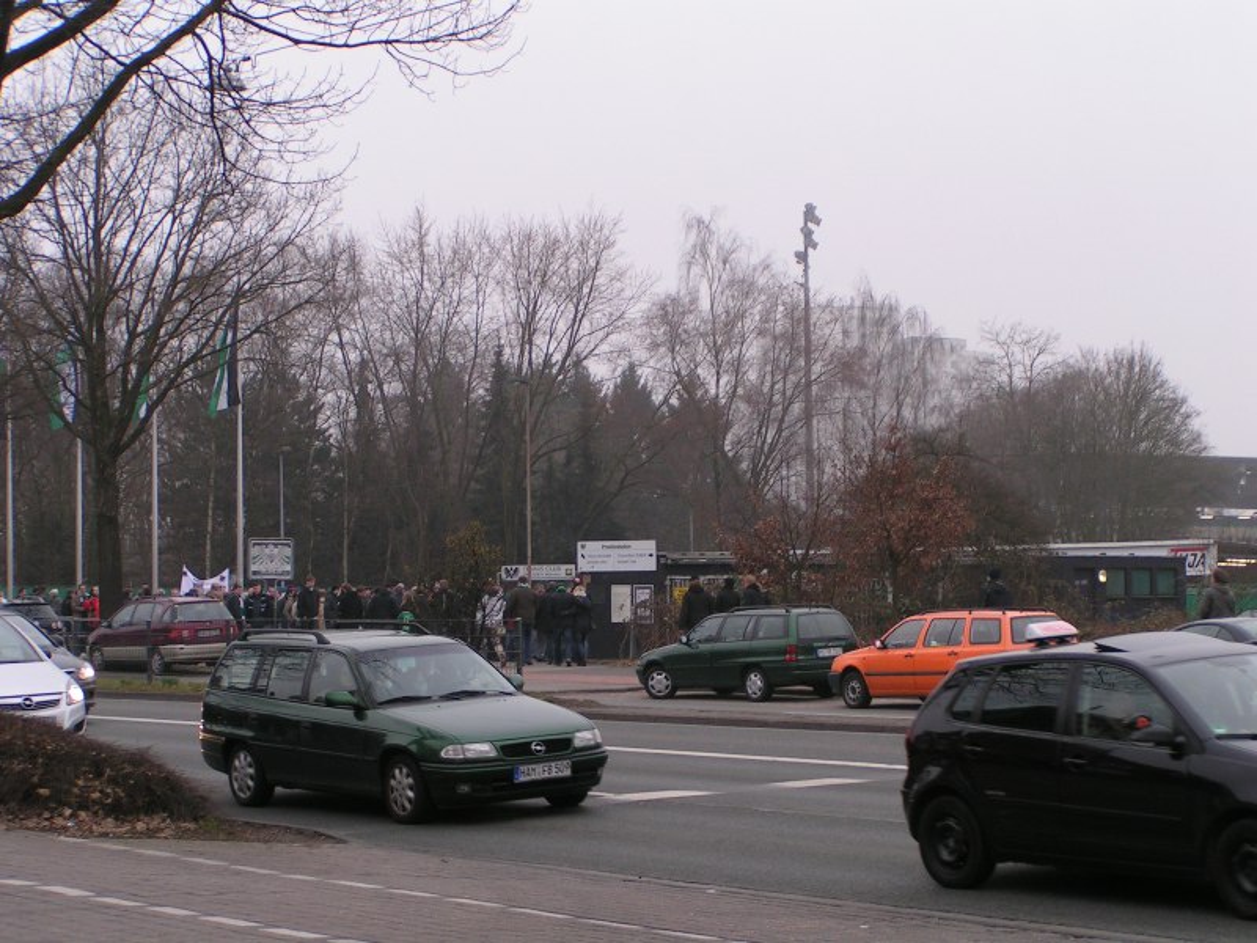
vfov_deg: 17.2
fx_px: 3123
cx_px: 628
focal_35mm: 86
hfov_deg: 22.8
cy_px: 472
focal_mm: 13.2
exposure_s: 1/100
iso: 50
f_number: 4
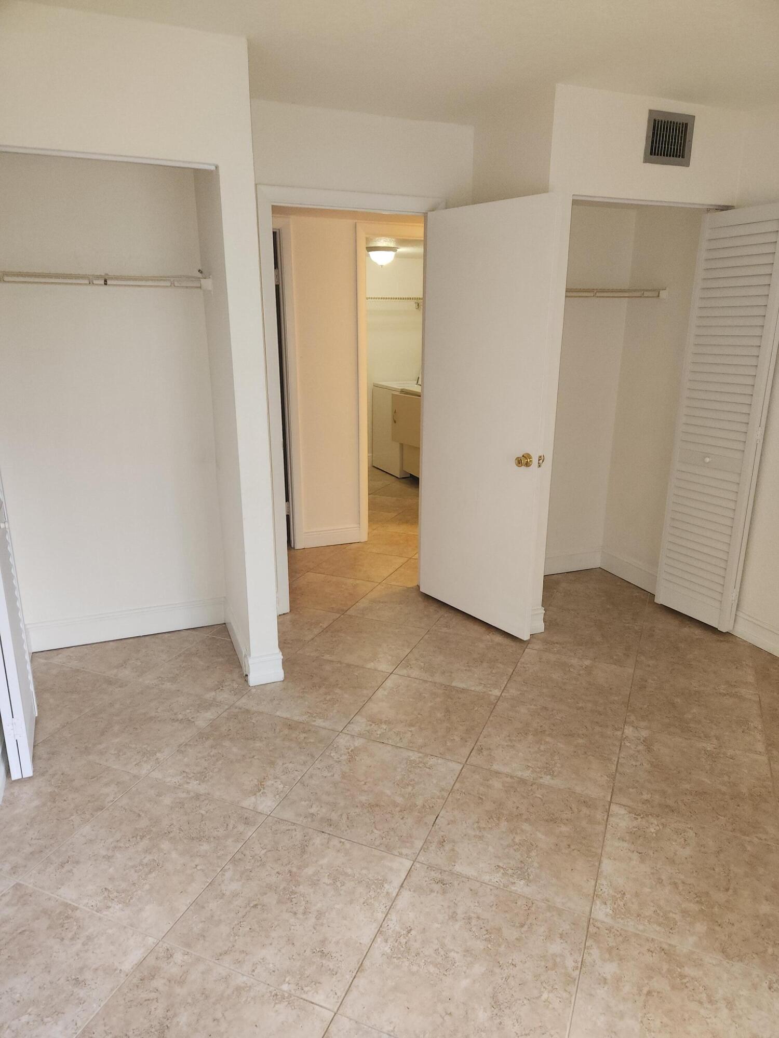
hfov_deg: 58.9
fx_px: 690
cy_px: 519
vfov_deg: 73.9
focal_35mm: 23
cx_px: 390
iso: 125
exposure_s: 1/60
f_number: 1.8
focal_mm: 5.4
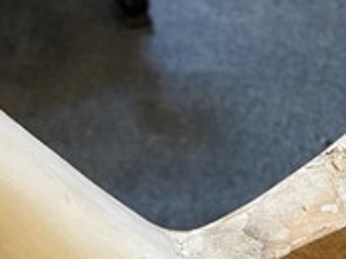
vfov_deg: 25.0
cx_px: 336
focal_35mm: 58
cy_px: 183
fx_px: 580
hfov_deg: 31.1
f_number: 1.6
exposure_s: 1/50
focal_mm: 5.1
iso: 160
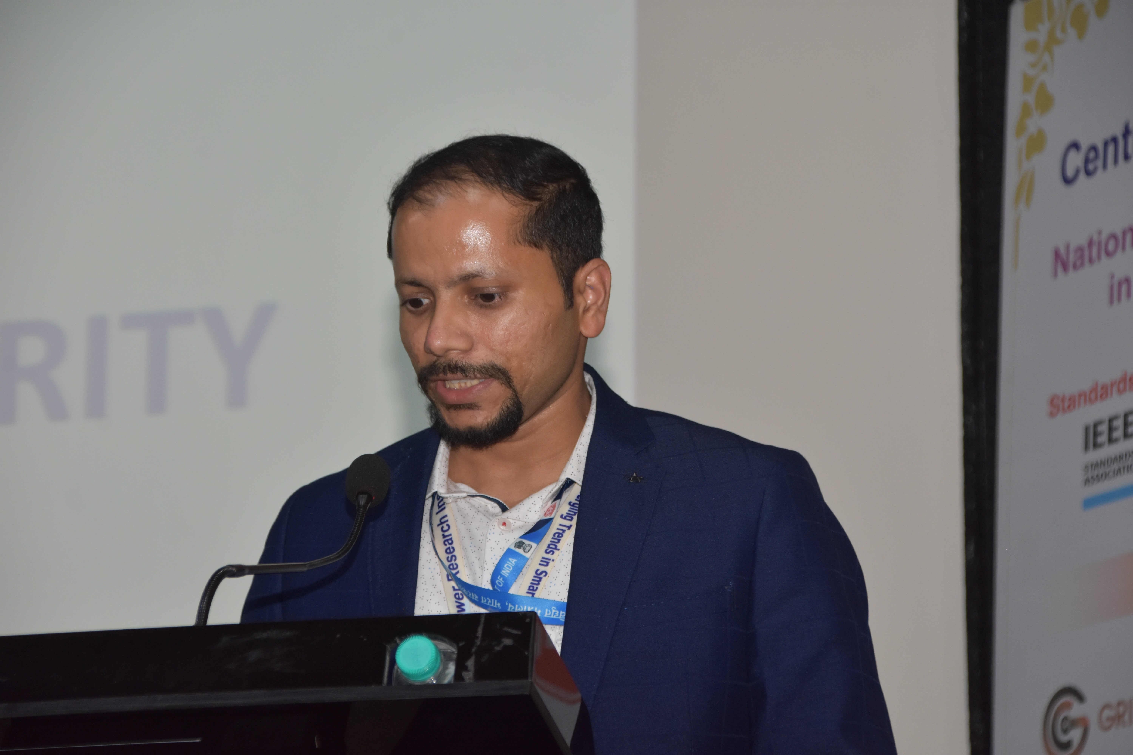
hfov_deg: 14.0
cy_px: 378
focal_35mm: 147
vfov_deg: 9.3
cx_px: 566
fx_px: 4626
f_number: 7.1
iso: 800
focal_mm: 98
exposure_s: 1/60
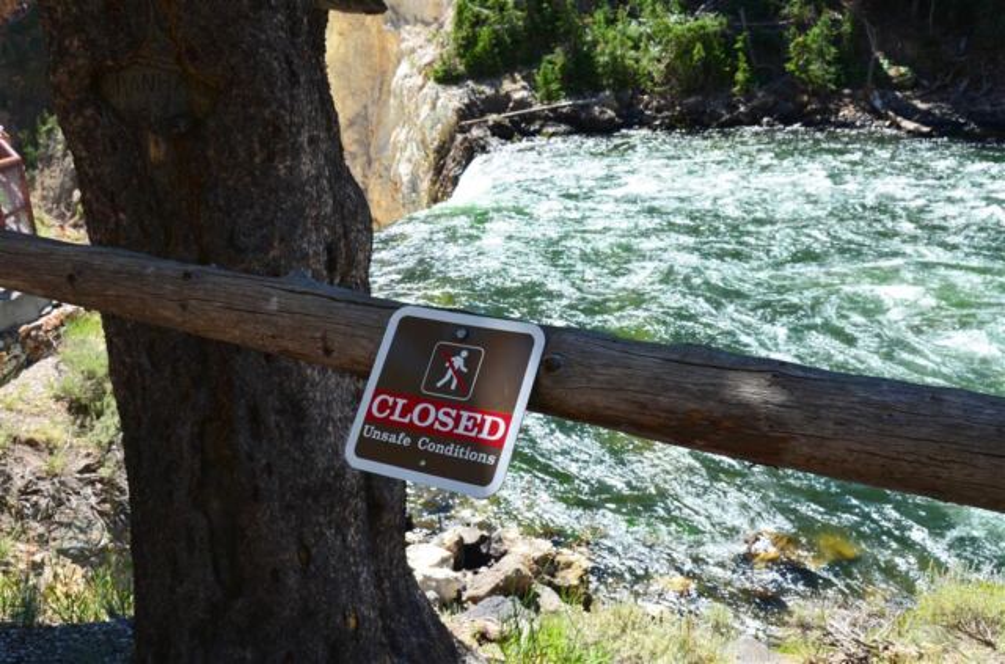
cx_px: 502
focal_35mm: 36
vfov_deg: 36.7
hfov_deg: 53.3
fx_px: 1002
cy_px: 332
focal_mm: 24
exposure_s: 1/100
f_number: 11
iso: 200
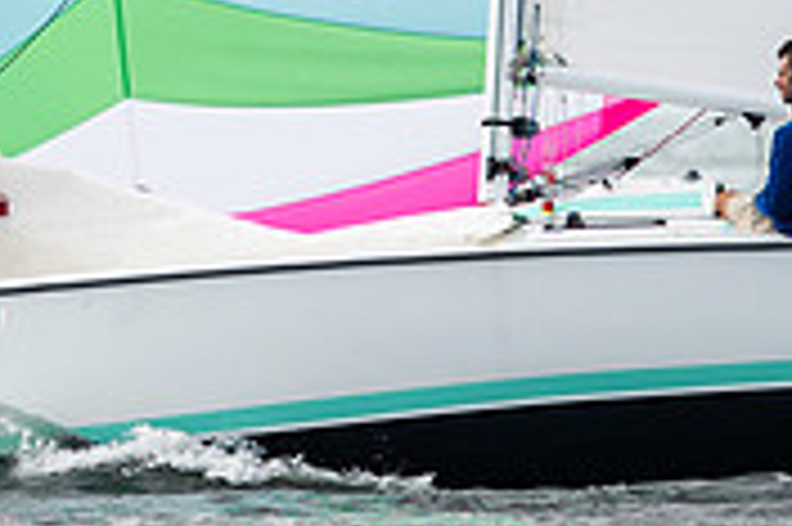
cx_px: 297
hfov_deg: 1.2
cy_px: -130
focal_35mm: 1689
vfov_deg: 0.8
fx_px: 37123
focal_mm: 300
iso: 200
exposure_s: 1/2500
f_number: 5
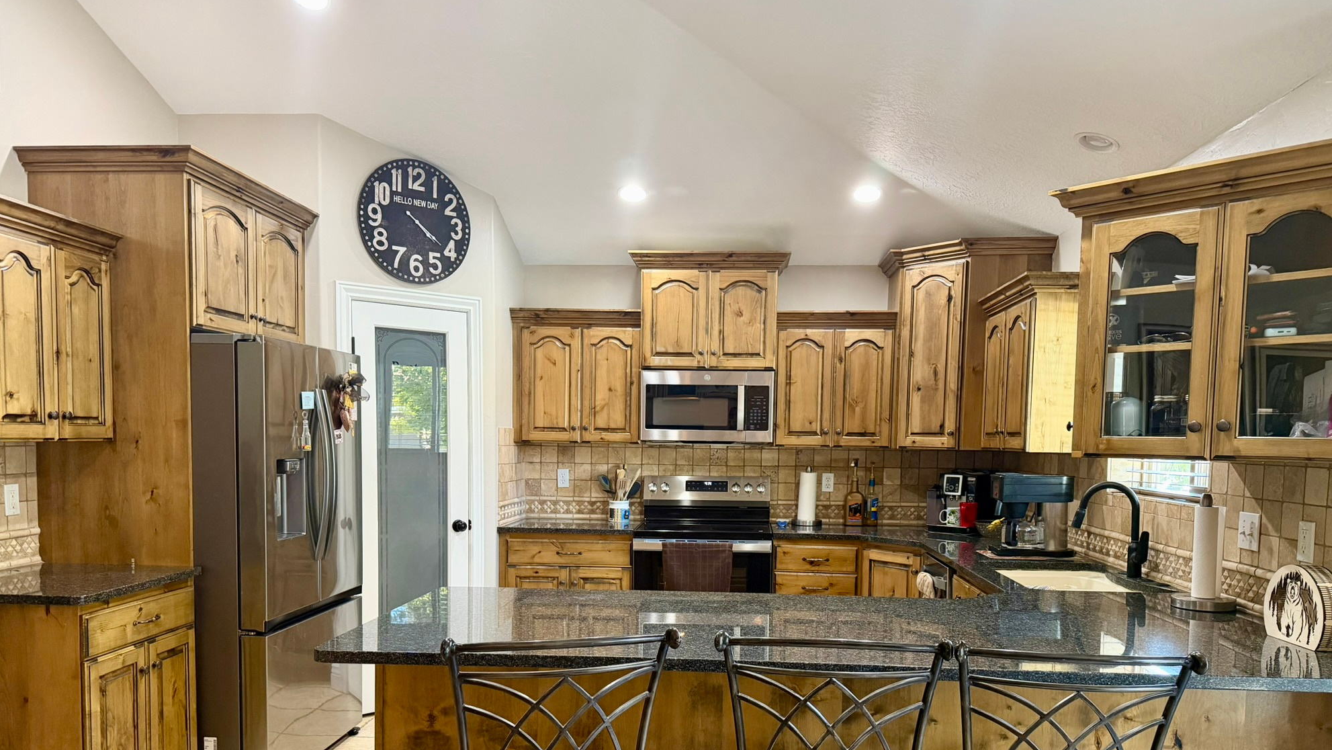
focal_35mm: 27
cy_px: 497
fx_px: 954
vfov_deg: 42.4
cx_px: 676
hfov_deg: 69.8
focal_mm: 6.76
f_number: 1.78
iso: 400
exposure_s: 1/60
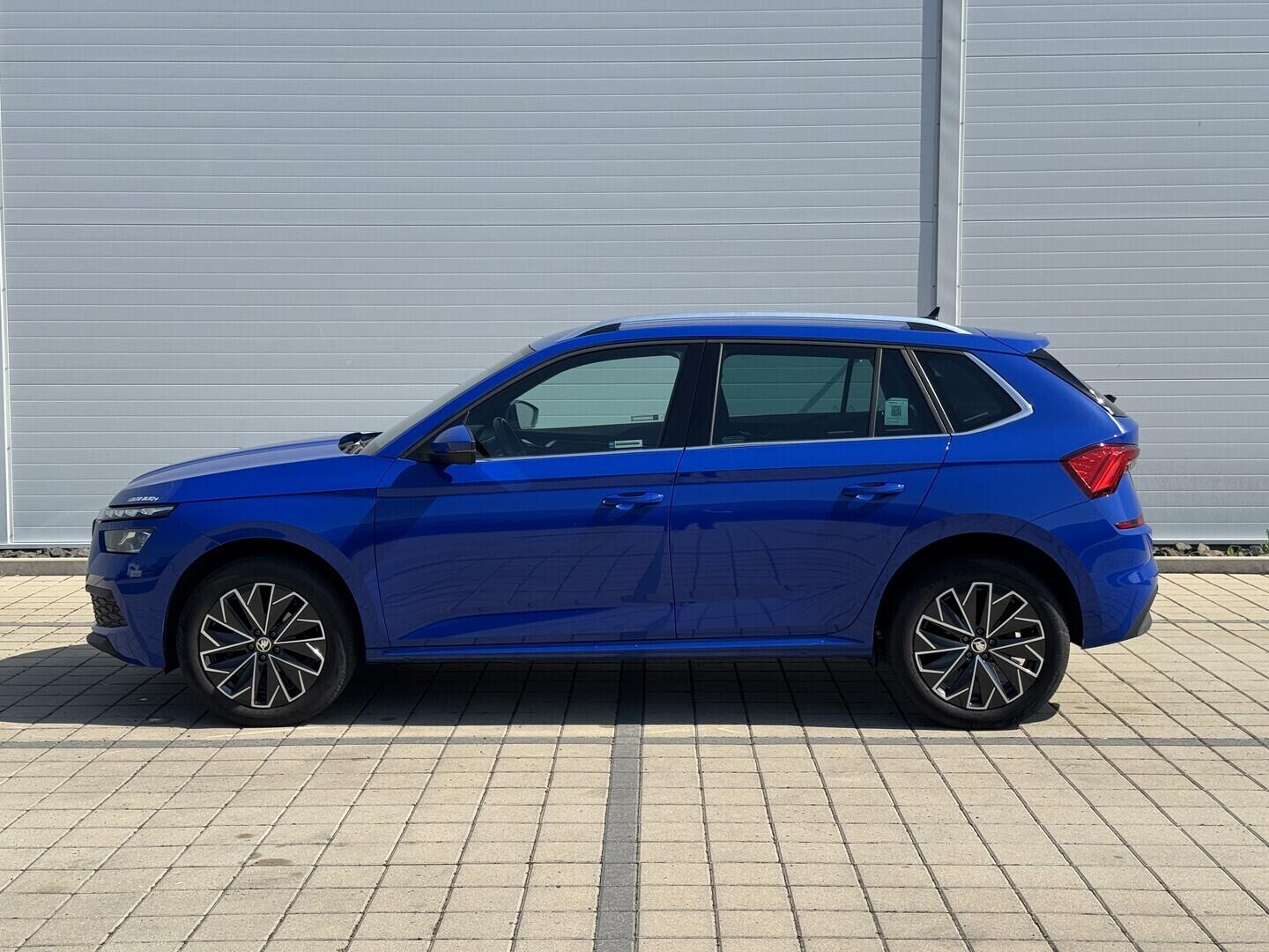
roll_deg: +0.5
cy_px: 476
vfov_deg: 30.3
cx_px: 634
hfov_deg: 39.7
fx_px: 1760
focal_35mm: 48
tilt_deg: -3.8
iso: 64
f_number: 1.78
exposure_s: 1/4049
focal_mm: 6.76
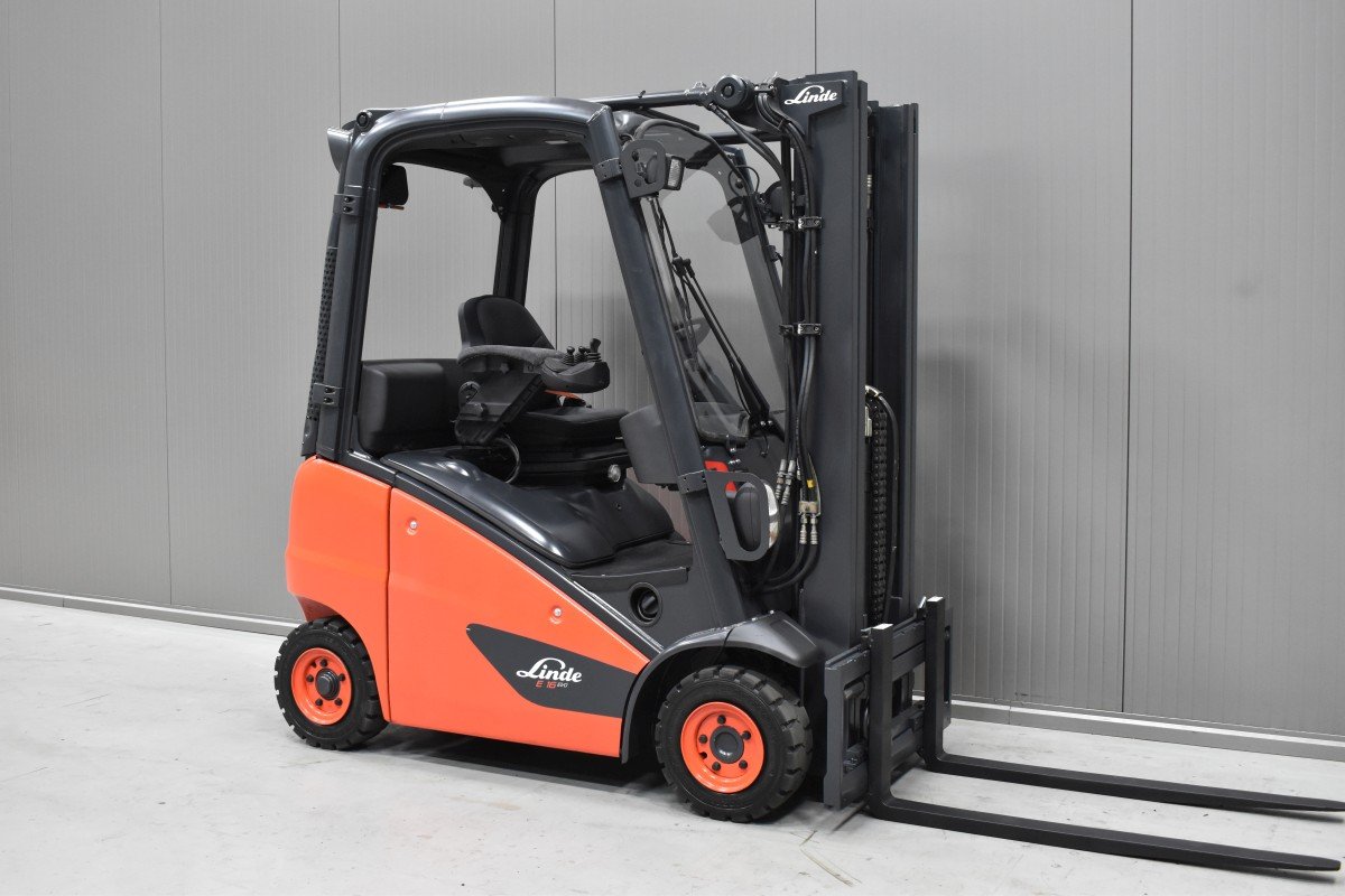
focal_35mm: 36
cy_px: 448
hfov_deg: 53.1
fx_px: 1345
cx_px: 672
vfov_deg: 36.9
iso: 1600
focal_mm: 24
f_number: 5.6
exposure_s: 1/30
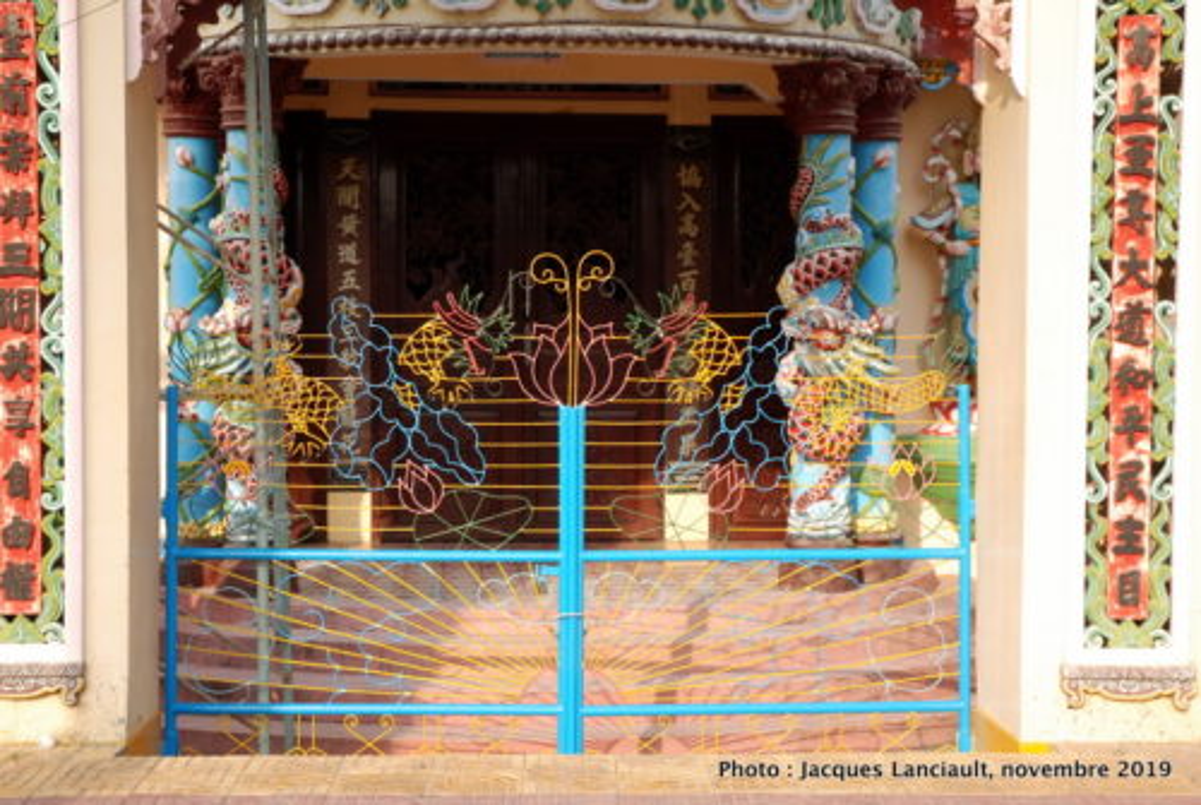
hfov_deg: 29.2
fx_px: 2305
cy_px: 402
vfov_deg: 19.8
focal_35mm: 69
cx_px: 600
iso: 100
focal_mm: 46
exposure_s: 1/100
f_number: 5
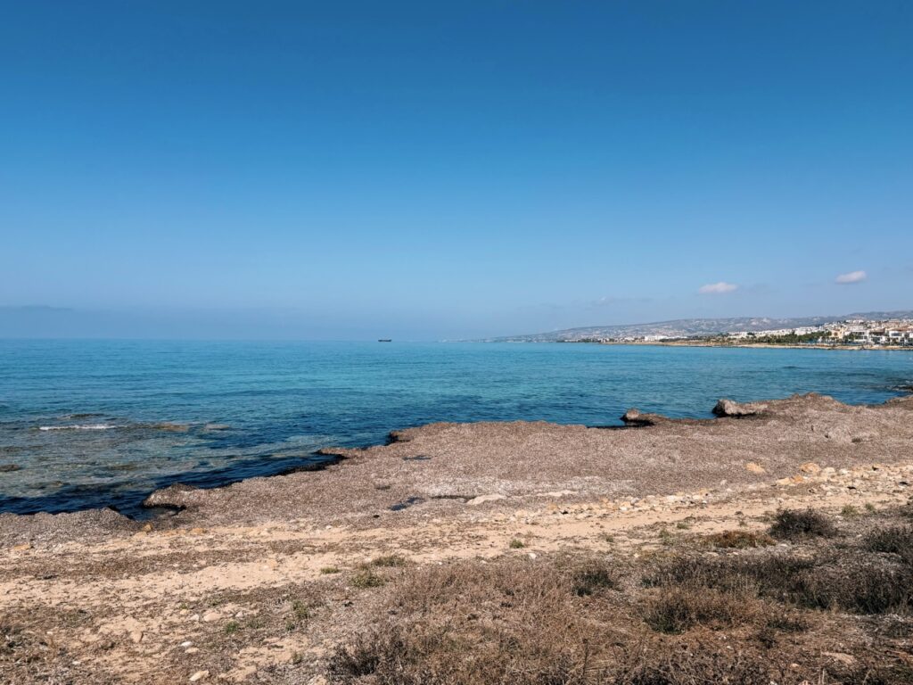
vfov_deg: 56.8
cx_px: 456
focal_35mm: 24
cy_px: 342
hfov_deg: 71.6
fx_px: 633
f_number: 1.78
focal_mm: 6.76
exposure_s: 1/9091
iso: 80
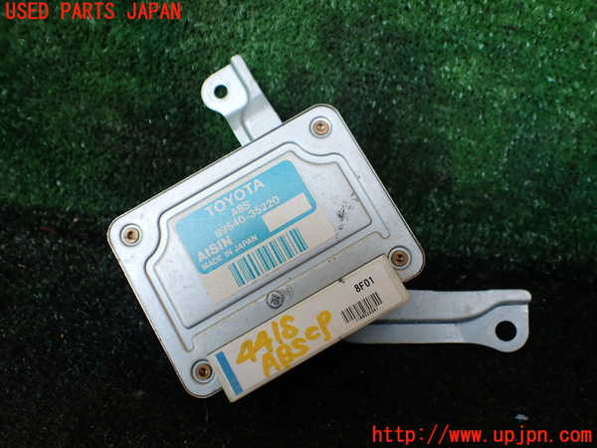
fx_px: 517
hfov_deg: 60.0
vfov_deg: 46.8
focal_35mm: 30
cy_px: 224
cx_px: 298
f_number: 2.3
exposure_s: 1/200
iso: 100
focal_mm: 5.4
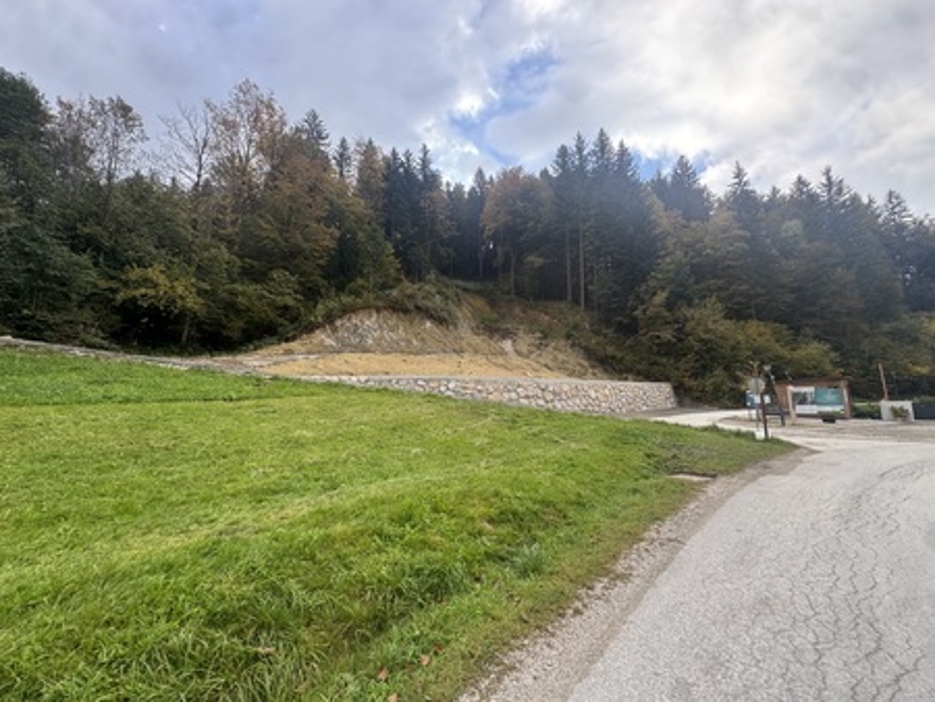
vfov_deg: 85.7
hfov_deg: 102.0
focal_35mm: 14
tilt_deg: +7.4
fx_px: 378
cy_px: 351
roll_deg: +1.1
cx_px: 468
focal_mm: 2.22
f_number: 2.2
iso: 40
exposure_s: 1/113
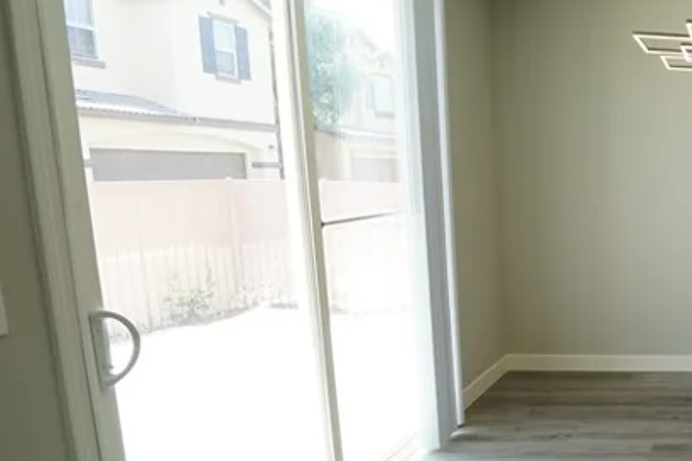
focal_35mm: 30
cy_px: 254
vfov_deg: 43.5
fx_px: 576
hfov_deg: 46.3
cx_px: 756
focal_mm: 12
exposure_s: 1/125
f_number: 6.3
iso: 640
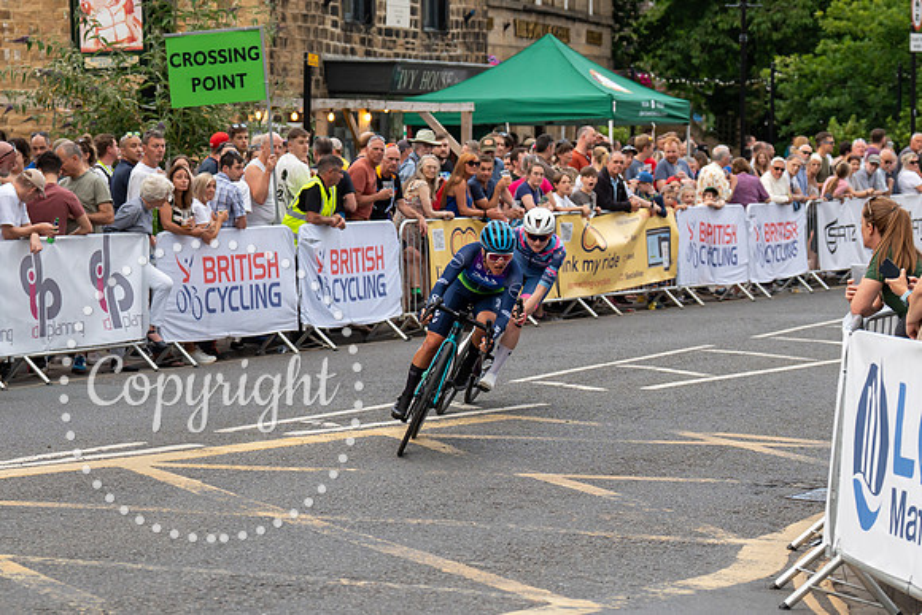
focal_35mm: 130
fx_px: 3330
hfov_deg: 15.8
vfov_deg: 10.6
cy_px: 311
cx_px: 475
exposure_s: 1/800
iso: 800
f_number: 4
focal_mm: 89
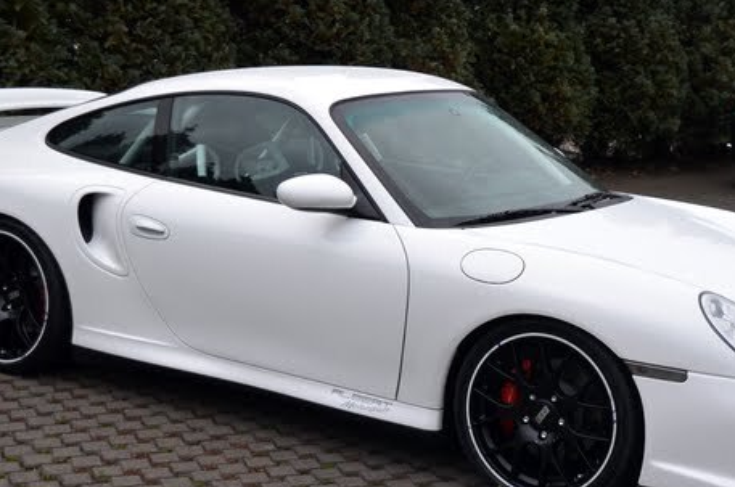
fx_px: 1444
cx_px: 410
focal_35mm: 71
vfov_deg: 19.1
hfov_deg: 28.5
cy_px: 259
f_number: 4
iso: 500
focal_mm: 27
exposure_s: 1/60
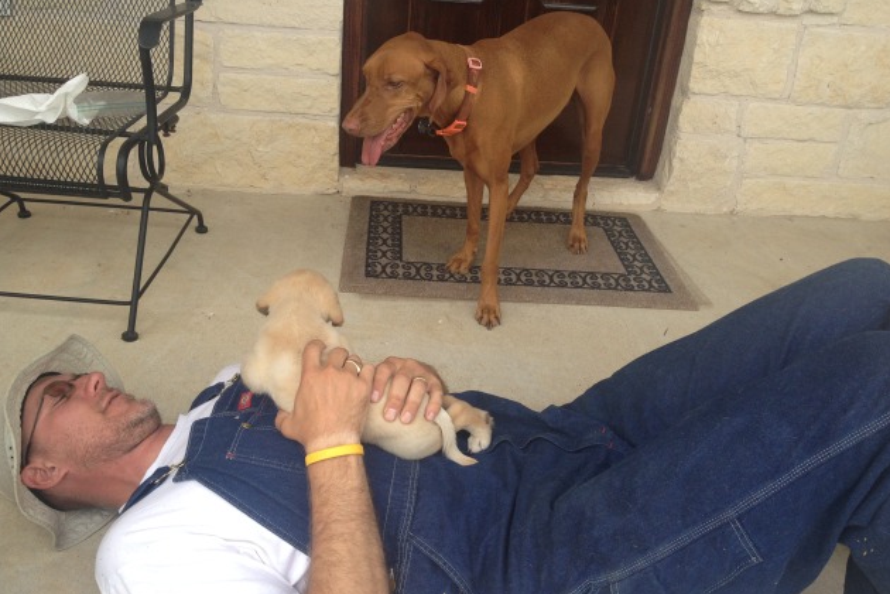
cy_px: 286
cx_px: 441
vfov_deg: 35.9
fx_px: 915
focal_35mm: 37
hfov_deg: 51.9
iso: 50
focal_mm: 4.28
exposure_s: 1/343
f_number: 2.4
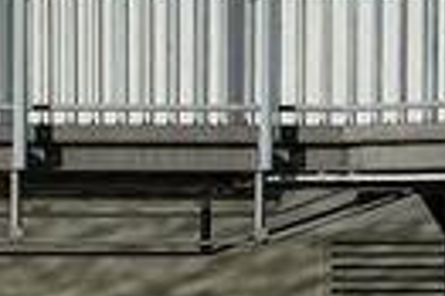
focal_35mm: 440
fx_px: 5432
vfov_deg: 3.1
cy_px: 832
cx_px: -707
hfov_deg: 4.6
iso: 100
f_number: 11
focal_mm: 72
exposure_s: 1/250
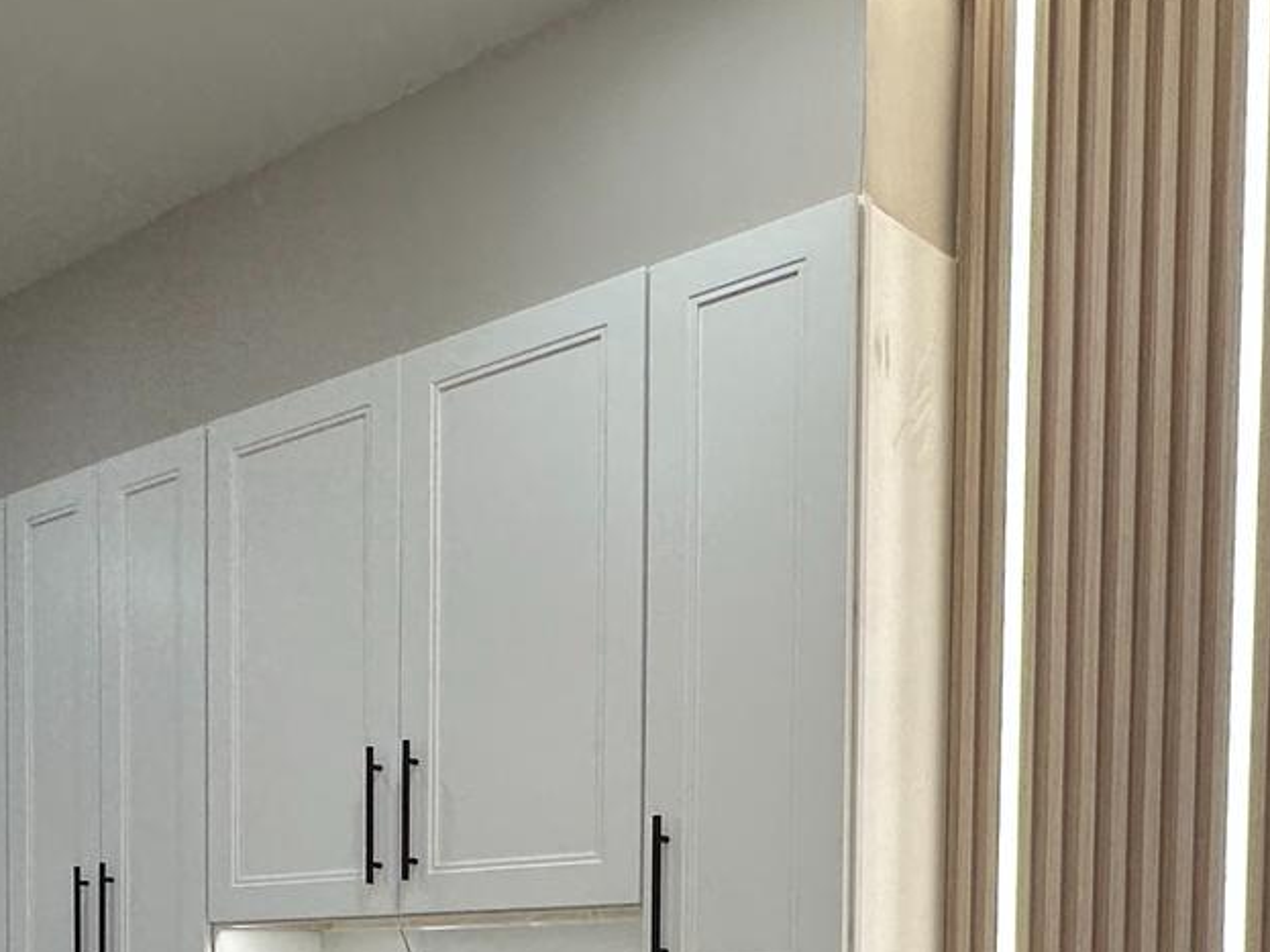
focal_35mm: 46
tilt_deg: -1.6
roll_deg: -0.3
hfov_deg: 39.3
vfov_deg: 28.5
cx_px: 216
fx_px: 1687
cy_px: 1062
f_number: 2.2
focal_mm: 2.22
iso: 80
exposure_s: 1/120
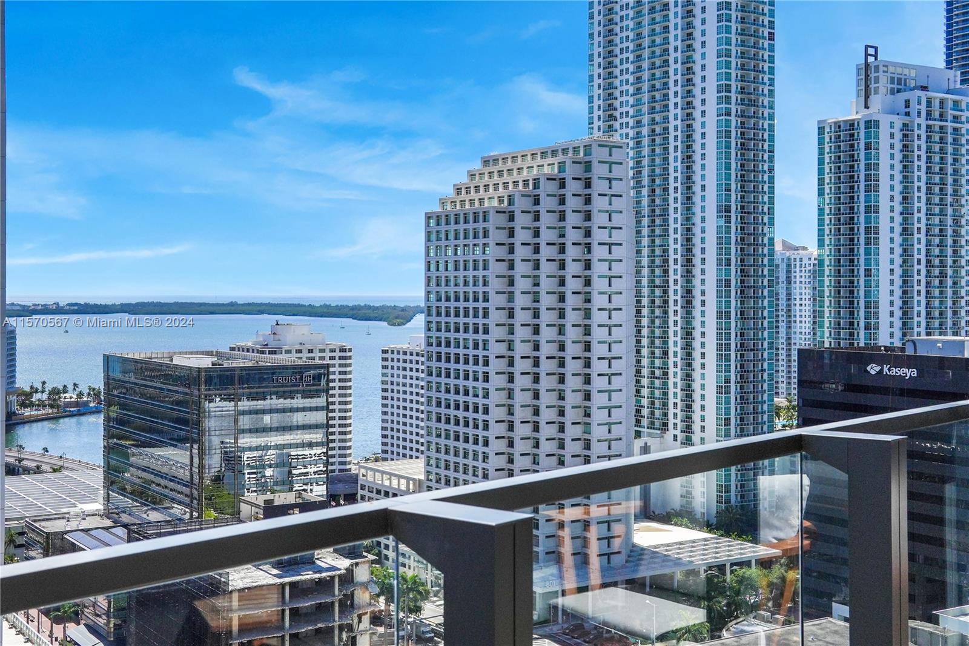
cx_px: 484
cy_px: 323
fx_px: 1211
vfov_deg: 29.9
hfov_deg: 43.6
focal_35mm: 45
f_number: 10
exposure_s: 1/2000
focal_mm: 30
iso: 320
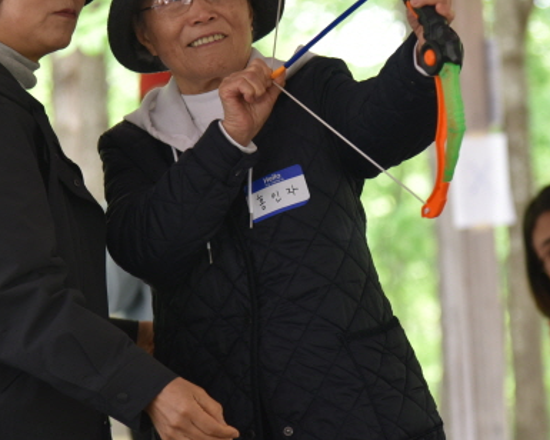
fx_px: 3809
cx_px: 359
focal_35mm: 234
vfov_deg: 6.6
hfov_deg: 8.3
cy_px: 106
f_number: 4
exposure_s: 1/60
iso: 500
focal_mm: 120
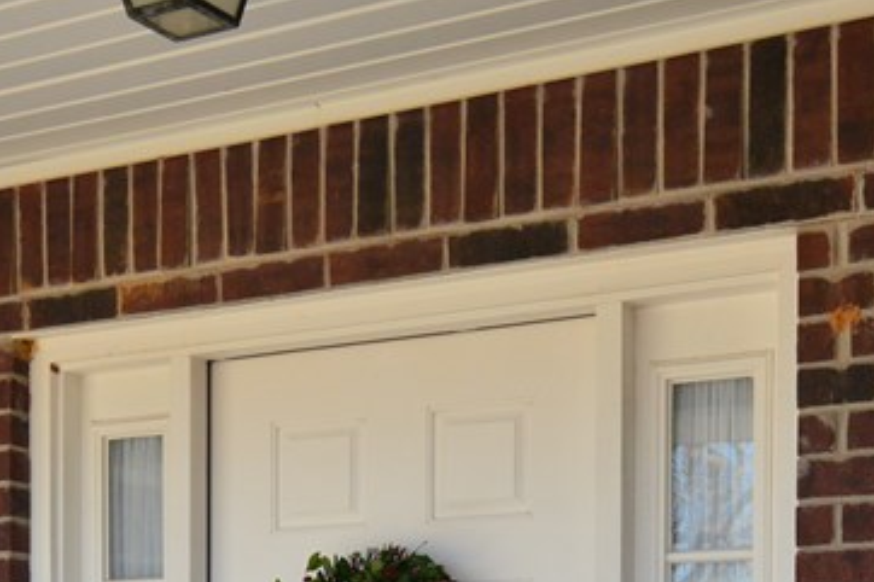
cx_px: 378
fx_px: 1747
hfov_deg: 28.1
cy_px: 768
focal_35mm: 72
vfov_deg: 17.6
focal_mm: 16
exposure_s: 1/200
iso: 400
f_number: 10
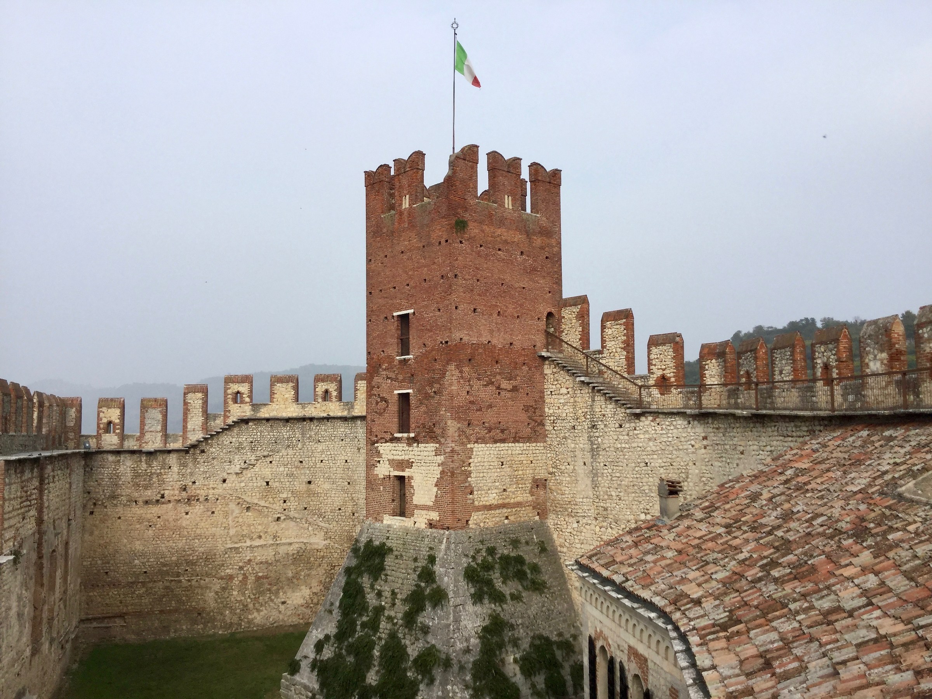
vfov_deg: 45.4
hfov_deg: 58.4
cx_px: 466
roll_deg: -0.6
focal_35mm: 31
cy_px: 350
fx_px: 835
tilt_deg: +4.4
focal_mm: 3.3
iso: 25
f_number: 2.4
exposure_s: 1/1359
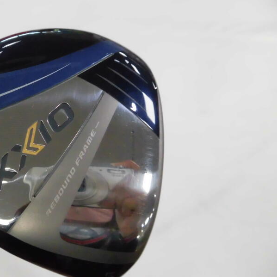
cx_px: 56
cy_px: 149
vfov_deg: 48.4
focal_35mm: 34
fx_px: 308
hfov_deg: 46.0
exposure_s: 1/250
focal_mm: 4.3
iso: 800
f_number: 3.1
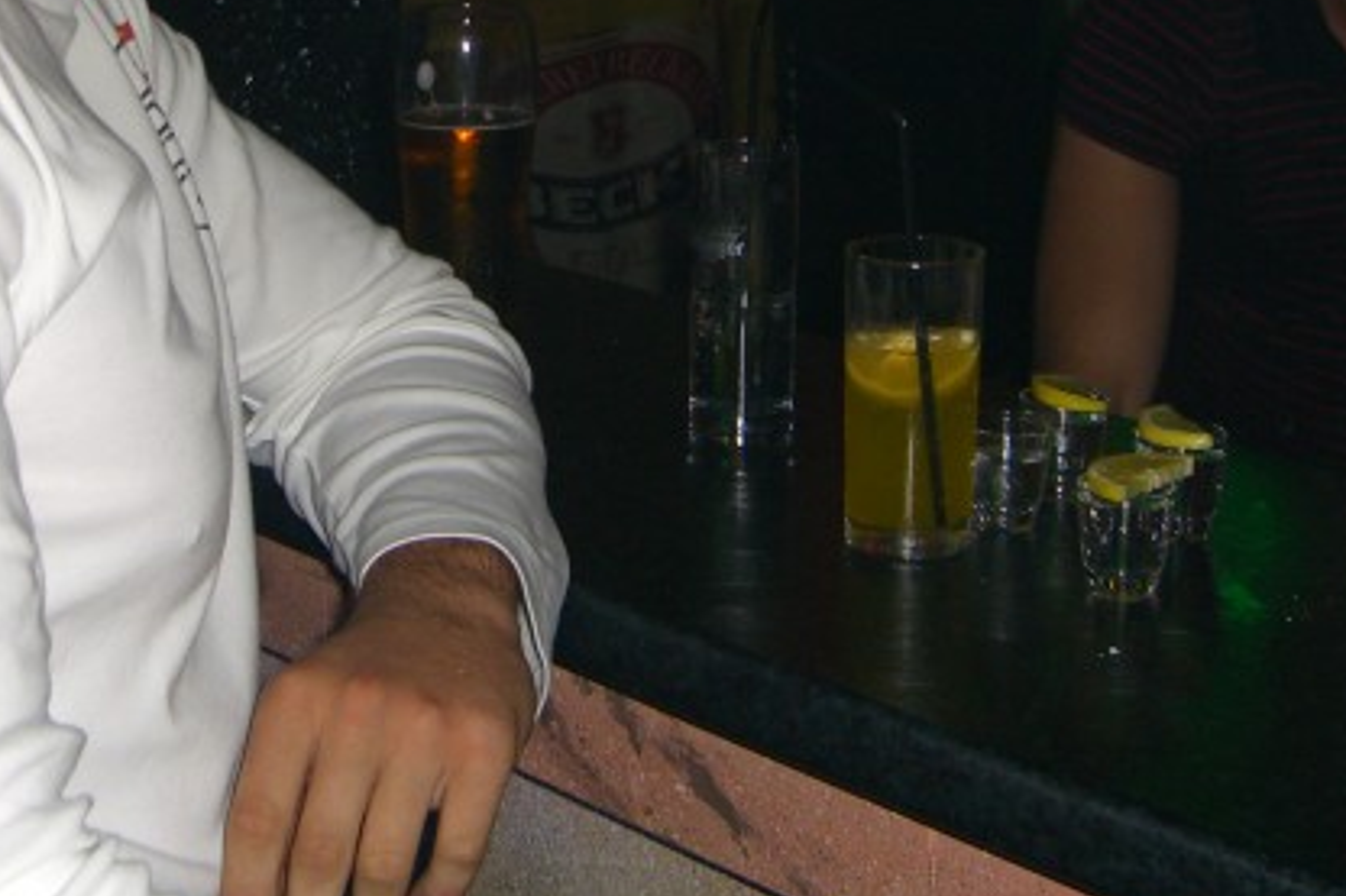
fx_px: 2840
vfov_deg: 17.5
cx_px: 489
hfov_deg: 26.6
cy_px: -13
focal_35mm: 76
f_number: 2.8
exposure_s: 1/60
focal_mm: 7.9
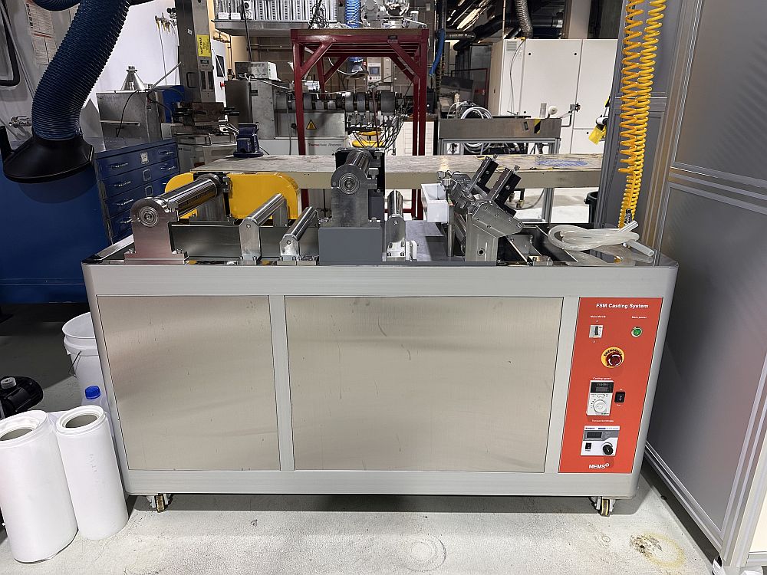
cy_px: 288
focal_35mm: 24
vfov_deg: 56.8
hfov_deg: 71.6
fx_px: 532
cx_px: 384
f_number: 1.78
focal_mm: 6.86
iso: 160
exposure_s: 1/100
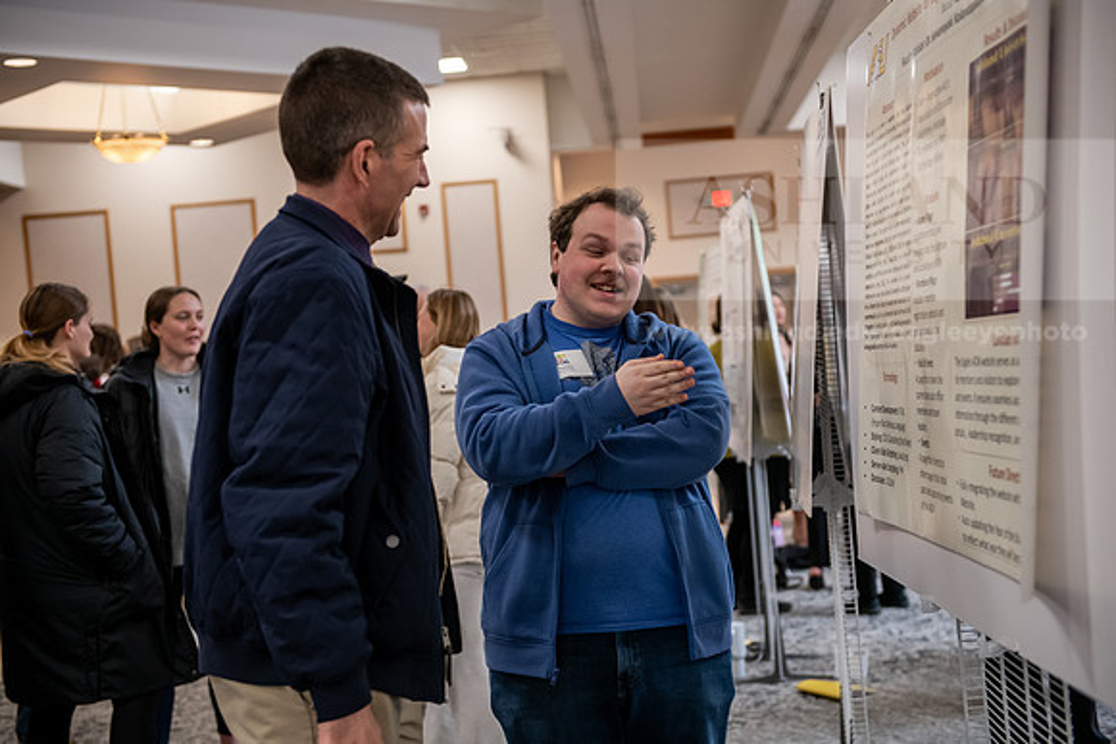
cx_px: 558
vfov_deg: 24.6
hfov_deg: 36.2
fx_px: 1705
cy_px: 372
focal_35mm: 55
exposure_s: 1/160
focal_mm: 55
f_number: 3.2
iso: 2000
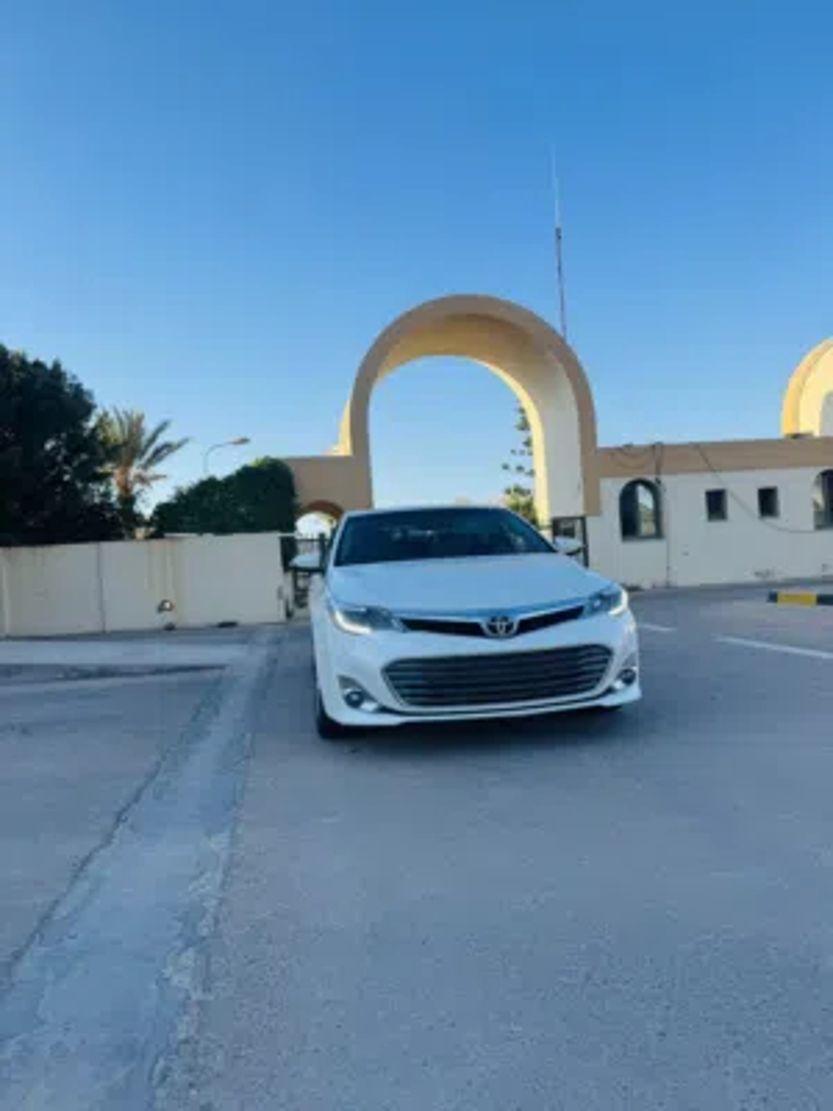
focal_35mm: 24
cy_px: 556
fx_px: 770
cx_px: 416
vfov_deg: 71.6
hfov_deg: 56.8
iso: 80
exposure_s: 1/2331
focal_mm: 6.76
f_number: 1.78
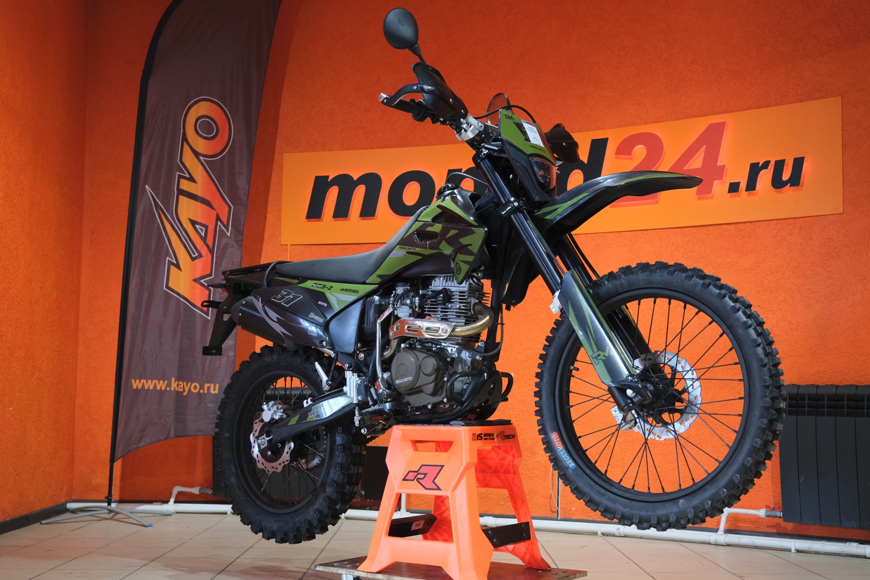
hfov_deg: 47.4
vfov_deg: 32.6
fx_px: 991
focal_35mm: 41
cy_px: 290
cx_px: 435
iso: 1600
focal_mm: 27.5
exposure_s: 1/100
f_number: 4
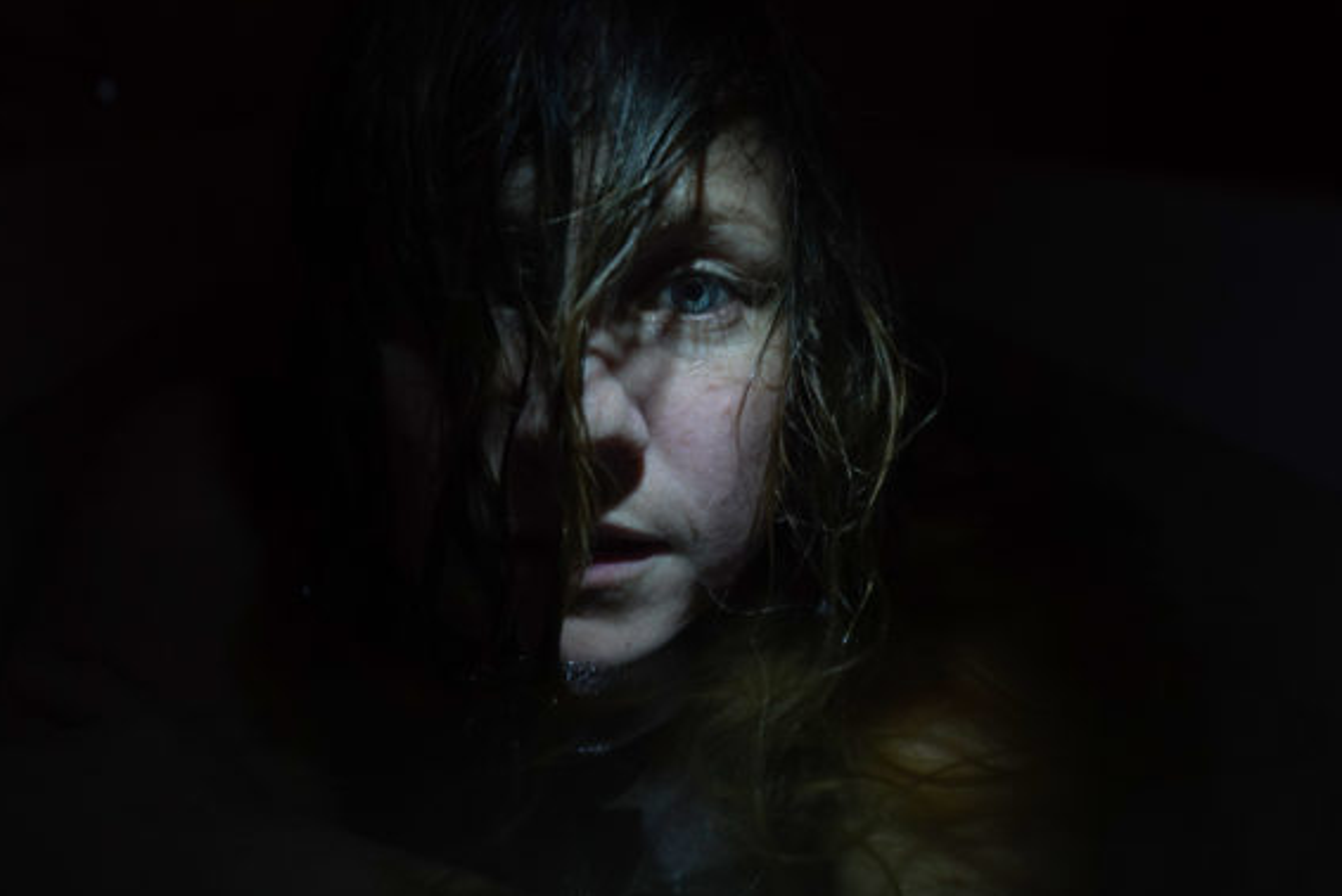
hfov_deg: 61.9
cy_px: 461
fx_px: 1119
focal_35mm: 30
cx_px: 663
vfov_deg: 43.6
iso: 640
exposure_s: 1/80
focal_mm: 29
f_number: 3.5
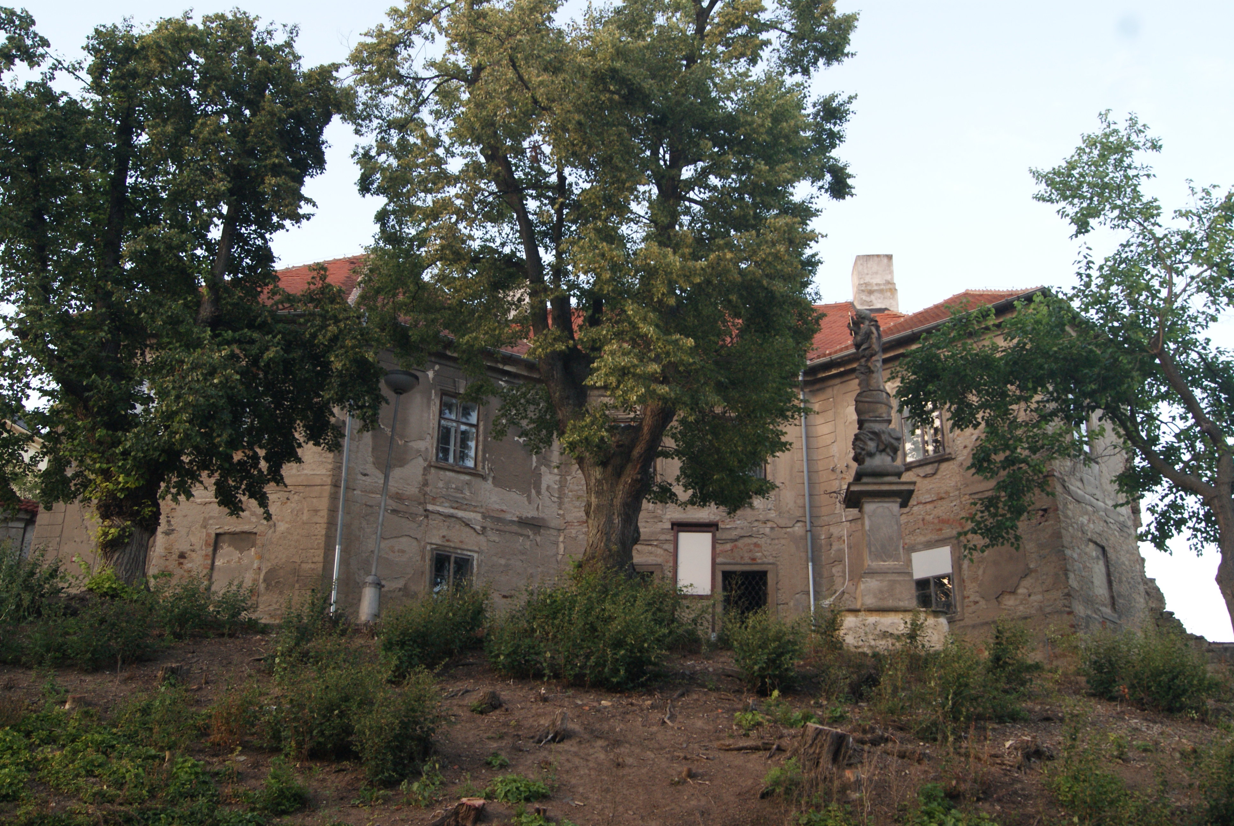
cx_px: 617
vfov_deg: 37.0
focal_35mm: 36
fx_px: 1235
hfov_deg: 53.1
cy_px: 413
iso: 400
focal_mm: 24
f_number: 6.3
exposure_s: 1/60
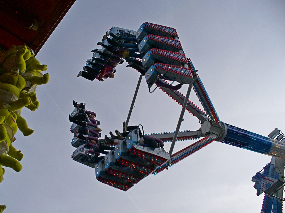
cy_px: 109
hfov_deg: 49.0
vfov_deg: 37.7
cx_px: 140
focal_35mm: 38
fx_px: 313
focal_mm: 6.1
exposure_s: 1/640
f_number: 5.6
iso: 80
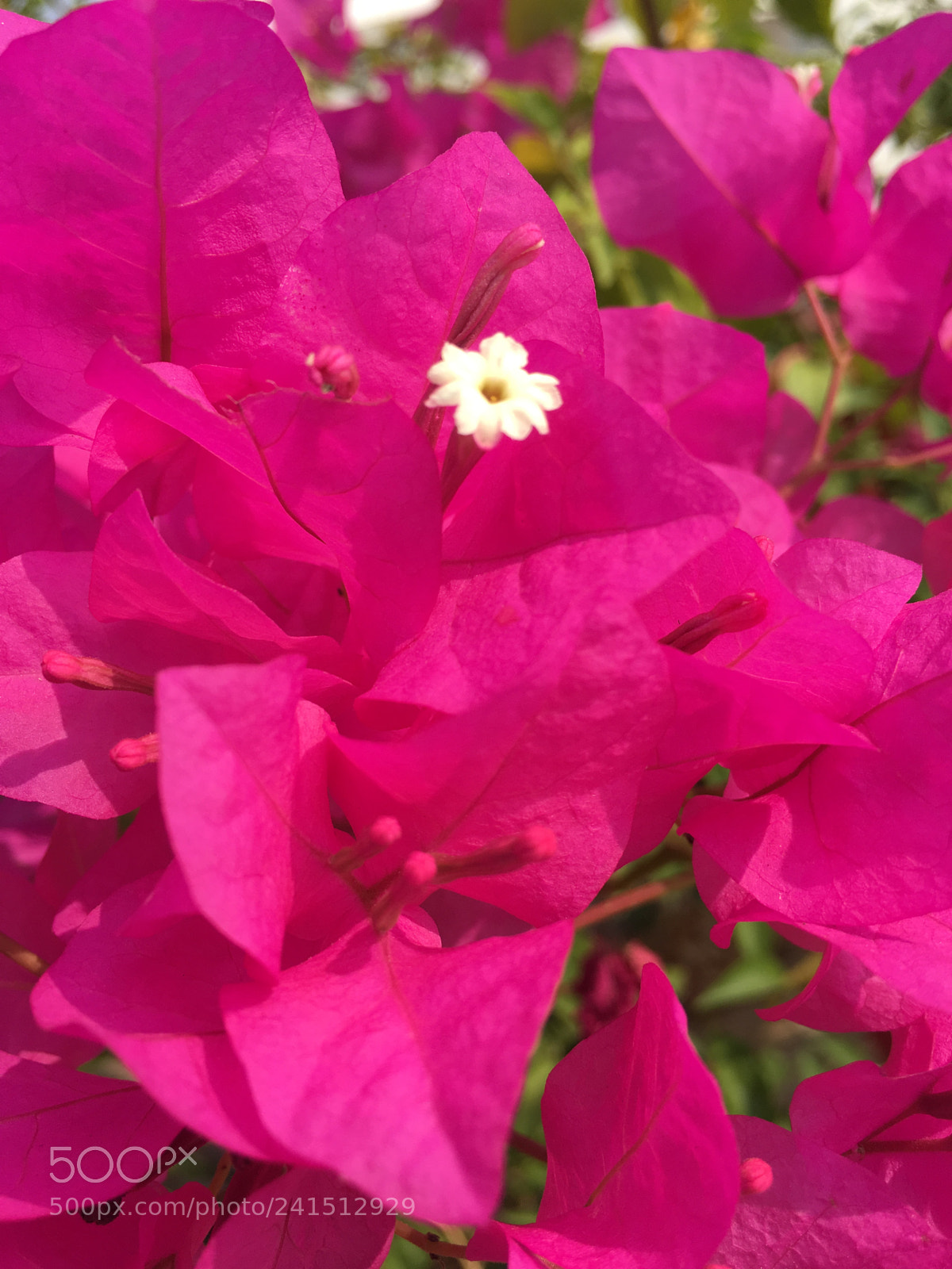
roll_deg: +14.2
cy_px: 634
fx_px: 1063
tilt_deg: -18.3
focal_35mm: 29
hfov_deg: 48.2
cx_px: 476
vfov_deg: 61.7
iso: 25
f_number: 2.2
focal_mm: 4.15
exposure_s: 1/974
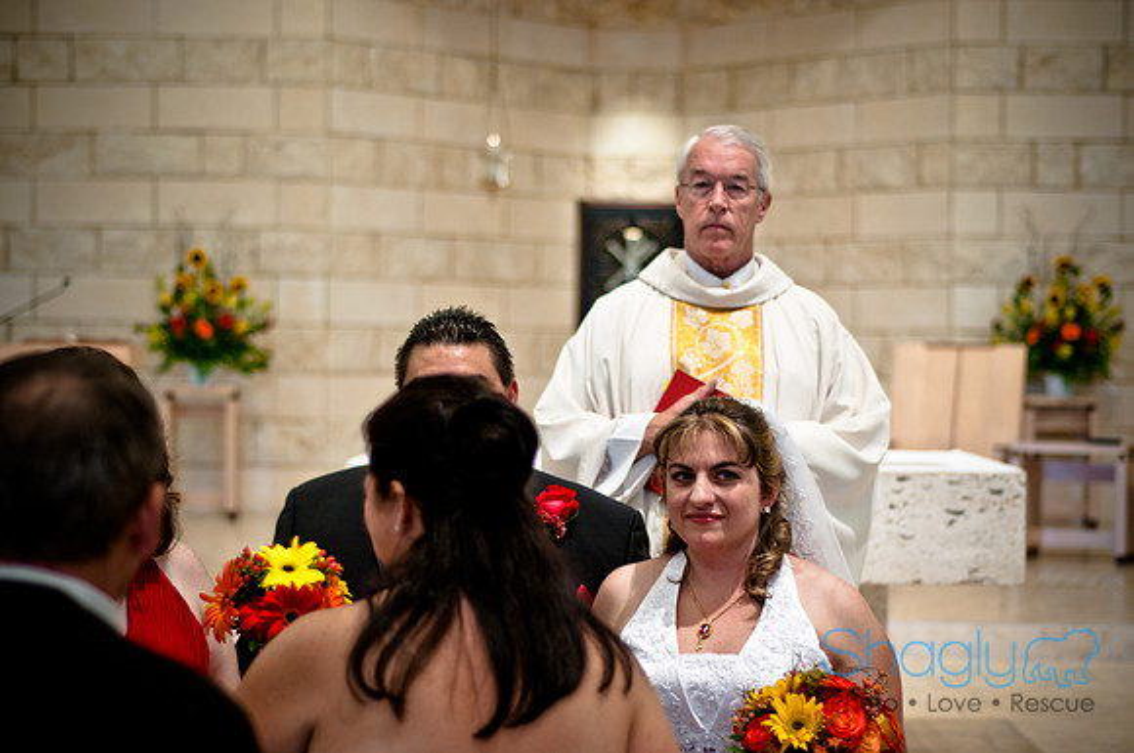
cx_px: 567
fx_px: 2359
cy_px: 376
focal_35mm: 75
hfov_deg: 27.0
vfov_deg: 18.1
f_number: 1.8
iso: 400
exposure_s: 1/125
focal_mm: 50
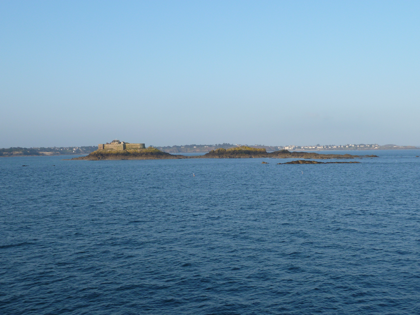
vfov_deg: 32.9
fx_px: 534
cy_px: 158
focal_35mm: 44
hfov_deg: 42.9
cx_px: 210
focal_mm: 7.3
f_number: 4
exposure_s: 1/320
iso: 80
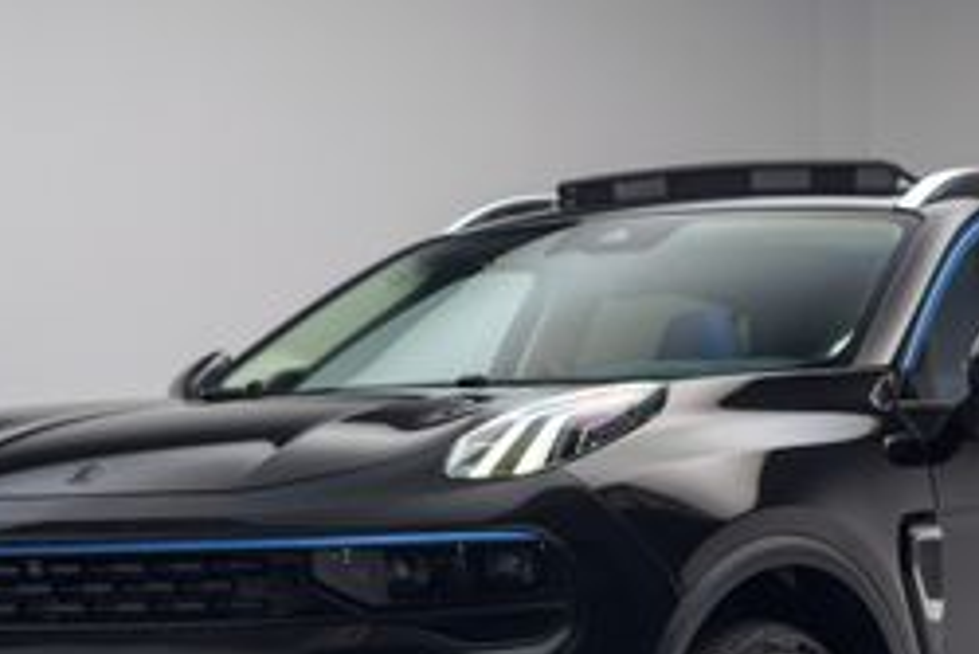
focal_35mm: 100
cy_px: 566
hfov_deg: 20.4
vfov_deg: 13.6
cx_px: 615
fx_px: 2721
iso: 100
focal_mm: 50
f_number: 4
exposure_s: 1/13
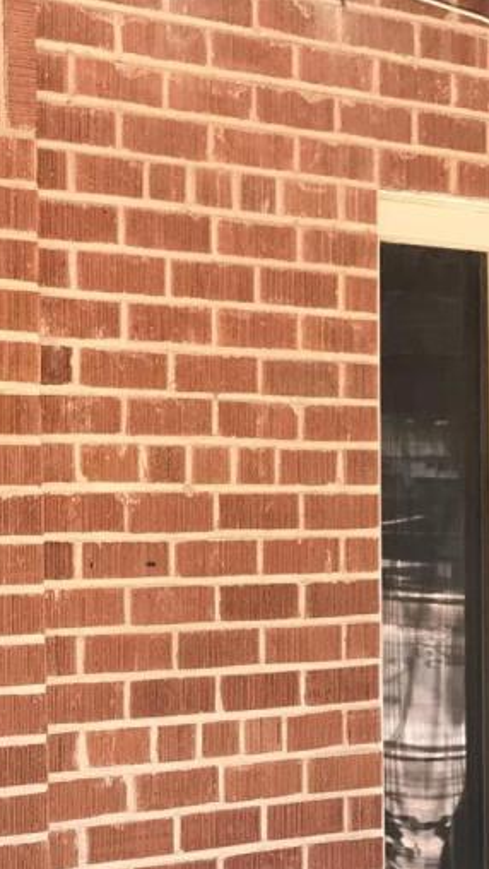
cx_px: -3
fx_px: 2764
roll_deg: +1.7
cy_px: 724
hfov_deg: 10.0
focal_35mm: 120
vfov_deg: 17.7
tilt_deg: -4.1
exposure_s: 1/112
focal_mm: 3.99
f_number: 1.8
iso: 20
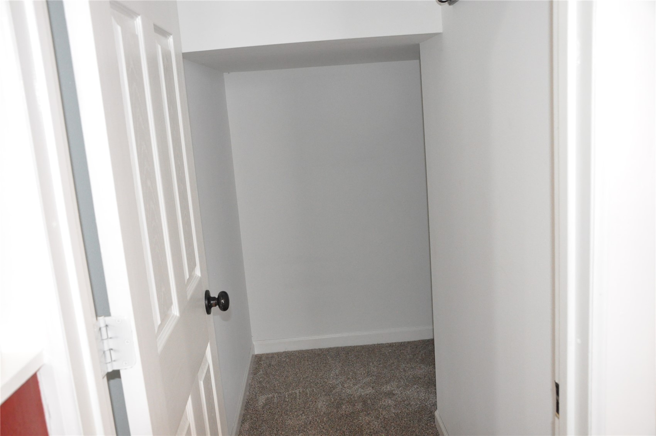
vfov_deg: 41.6
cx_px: 328
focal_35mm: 32
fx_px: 573
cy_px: 218
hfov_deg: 59.6
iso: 3200
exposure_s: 1/60
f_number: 5.6
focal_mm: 21
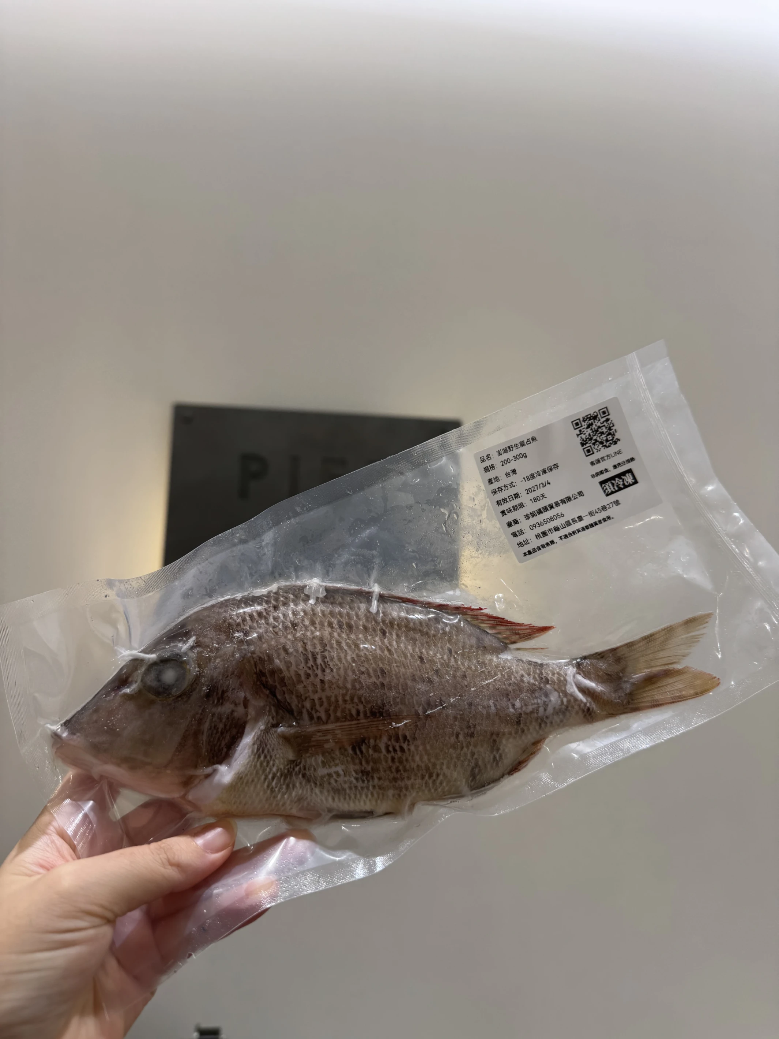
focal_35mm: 24
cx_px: 390
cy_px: 520
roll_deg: -1.9
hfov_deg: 56.8
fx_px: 720
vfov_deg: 71.6
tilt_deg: +9.3
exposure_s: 1/120
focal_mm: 6.76
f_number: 1.78
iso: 64
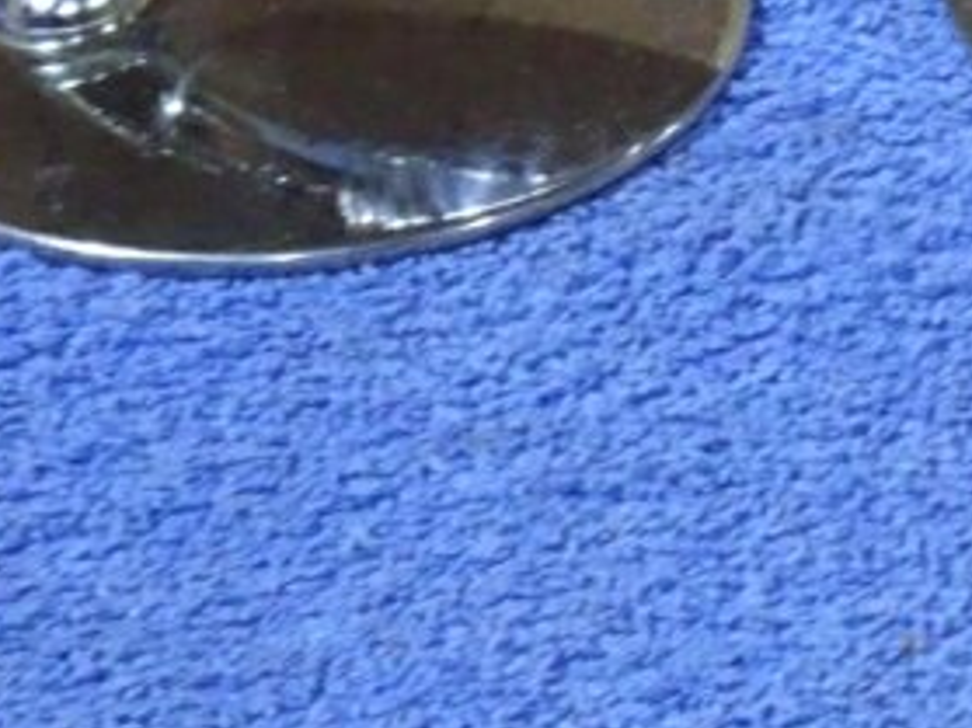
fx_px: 6792
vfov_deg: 6.1
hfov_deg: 8.0
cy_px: -66
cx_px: 1623
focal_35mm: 242
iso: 800
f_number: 4.5
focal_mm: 11.32
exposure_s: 1/25
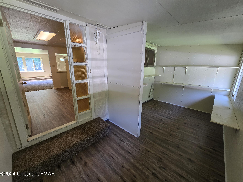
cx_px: 122
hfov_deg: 106.2
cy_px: 91
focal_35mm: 13
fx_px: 91
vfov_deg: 89.9
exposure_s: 1/60
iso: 125
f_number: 2.2
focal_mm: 2.2
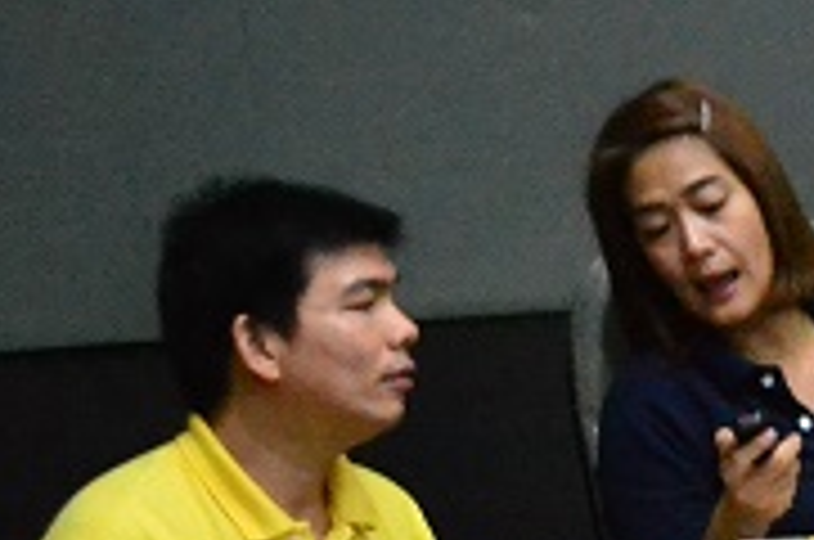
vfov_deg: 9.1
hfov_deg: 12.2
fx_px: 3295
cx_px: 1718
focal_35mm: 146
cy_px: 790
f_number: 4
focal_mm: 22
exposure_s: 1/60
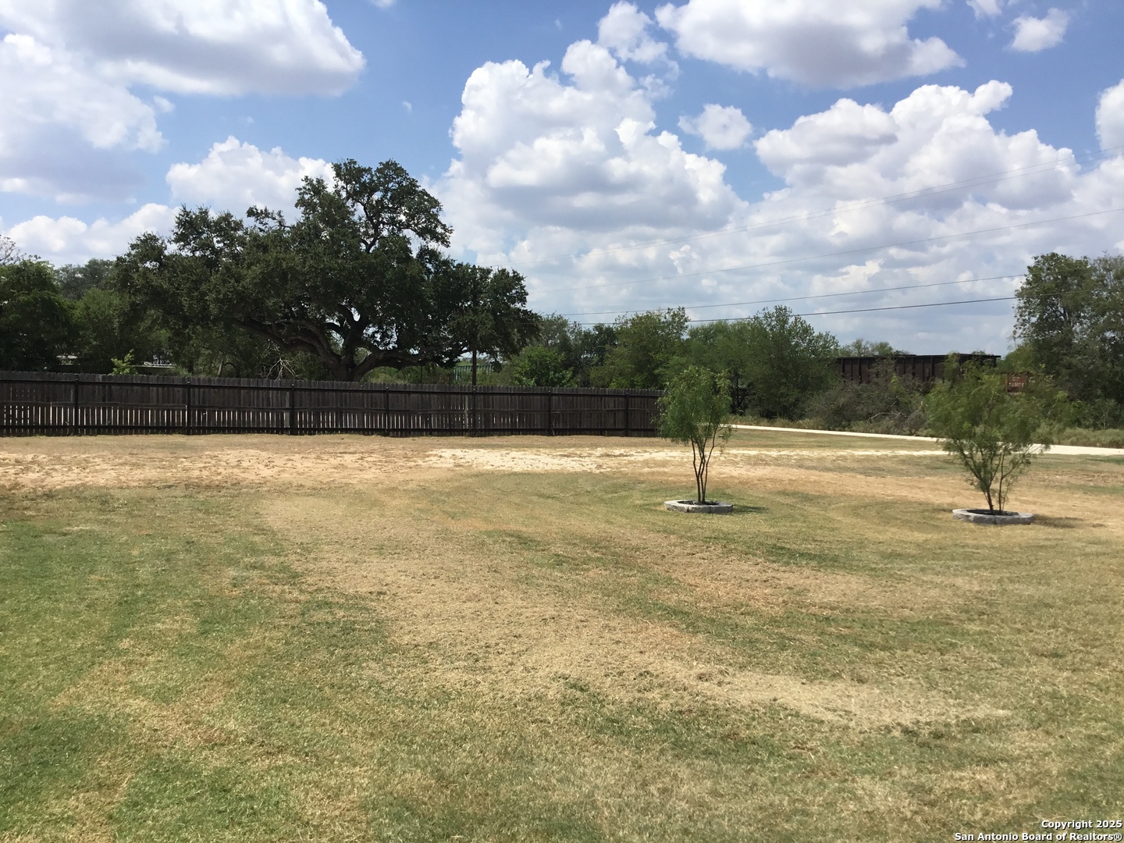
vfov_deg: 45.4
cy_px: 422
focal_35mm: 31
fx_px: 1007
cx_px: 562
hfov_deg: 58.4
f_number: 2.4
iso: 25
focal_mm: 3.3
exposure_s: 1/2203
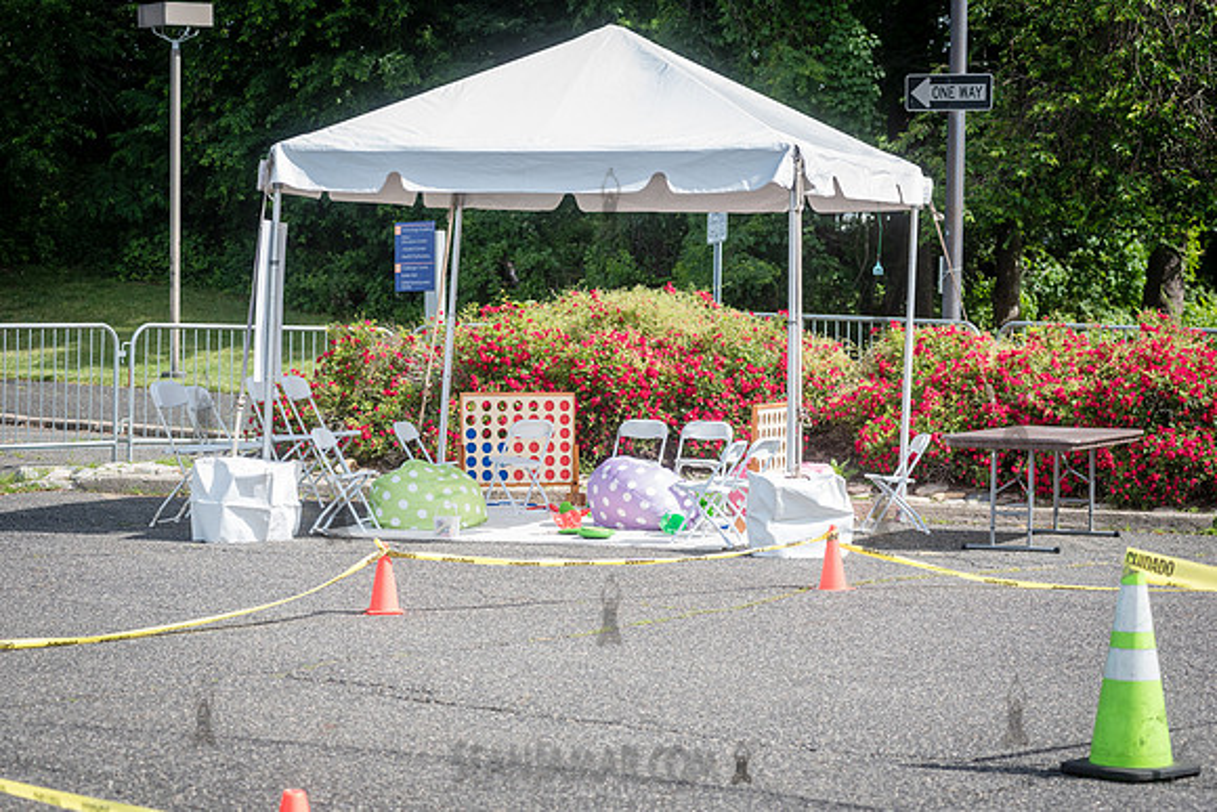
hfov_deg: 19.5
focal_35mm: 105
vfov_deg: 13.0
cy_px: 406
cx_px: 608
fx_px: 3550
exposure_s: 1/1000
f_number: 4.5
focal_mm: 105
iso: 250
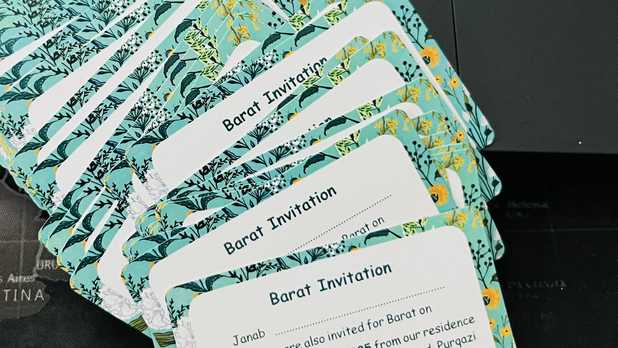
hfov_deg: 40.8
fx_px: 819
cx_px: 205
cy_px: 125
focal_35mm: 50
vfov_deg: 23.9
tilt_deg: -68.9
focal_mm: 5.1
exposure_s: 1/50
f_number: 1.6
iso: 64
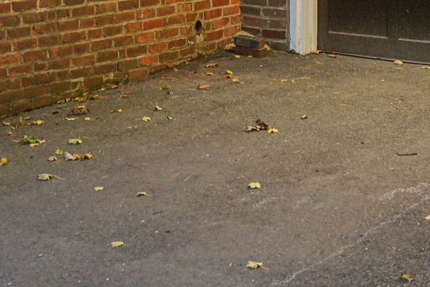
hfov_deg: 20.7
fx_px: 1173
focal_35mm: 98
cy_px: -364
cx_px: 154
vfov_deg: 11.8
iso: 400
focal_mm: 18.8
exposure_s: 1/13
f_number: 4
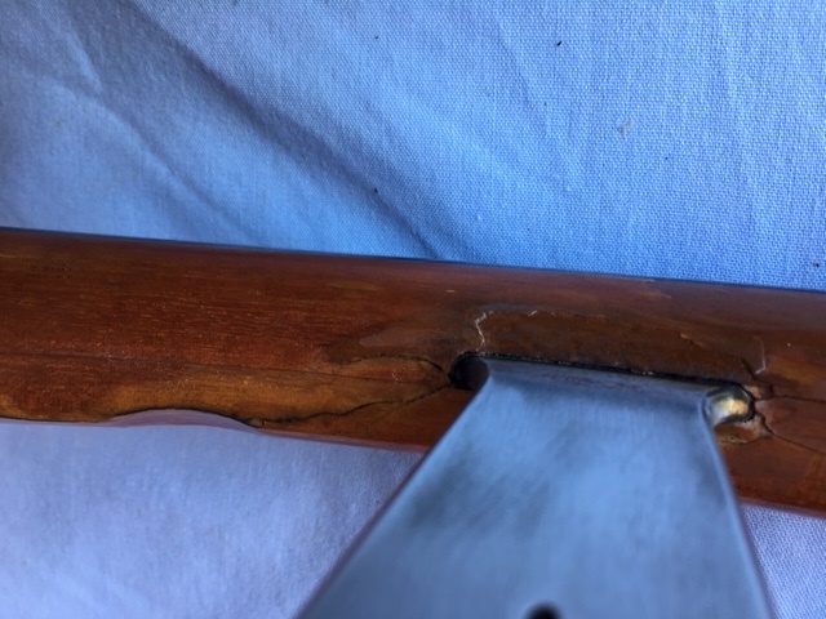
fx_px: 692
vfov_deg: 48.2
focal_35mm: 29
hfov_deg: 61.7
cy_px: 310
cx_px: 413
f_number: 2.2
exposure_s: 1/50
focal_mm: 4.15
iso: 25
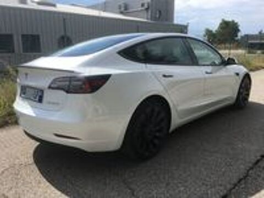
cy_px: 99
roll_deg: +0.9
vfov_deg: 48.2
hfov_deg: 61.7
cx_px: 132
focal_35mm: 29
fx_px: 221
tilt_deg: -12.3
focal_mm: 4.15
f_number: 2.2
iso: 25
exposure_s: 1/1789
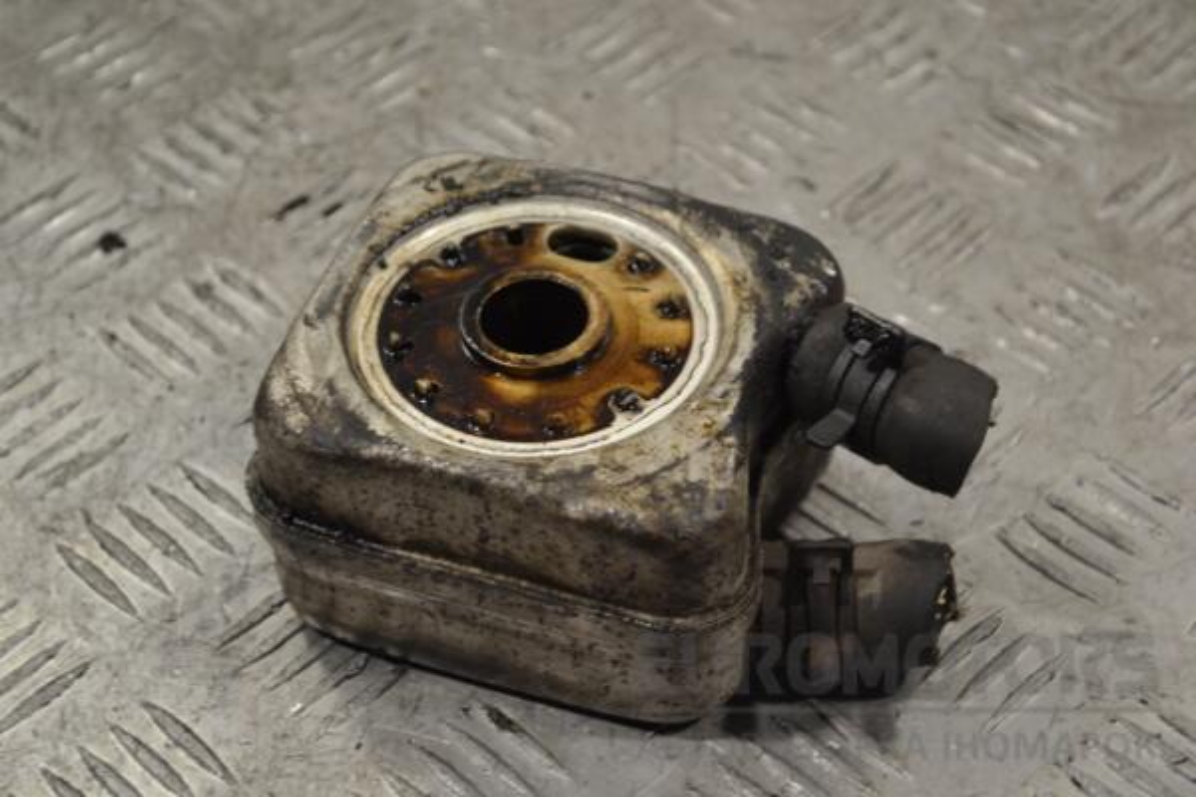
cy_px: 398
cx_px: 598
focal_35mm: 78
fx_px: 2591
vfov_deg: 17.5
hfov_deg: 26.0
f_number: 5.6
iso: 180
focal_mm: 52
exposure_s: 1/30
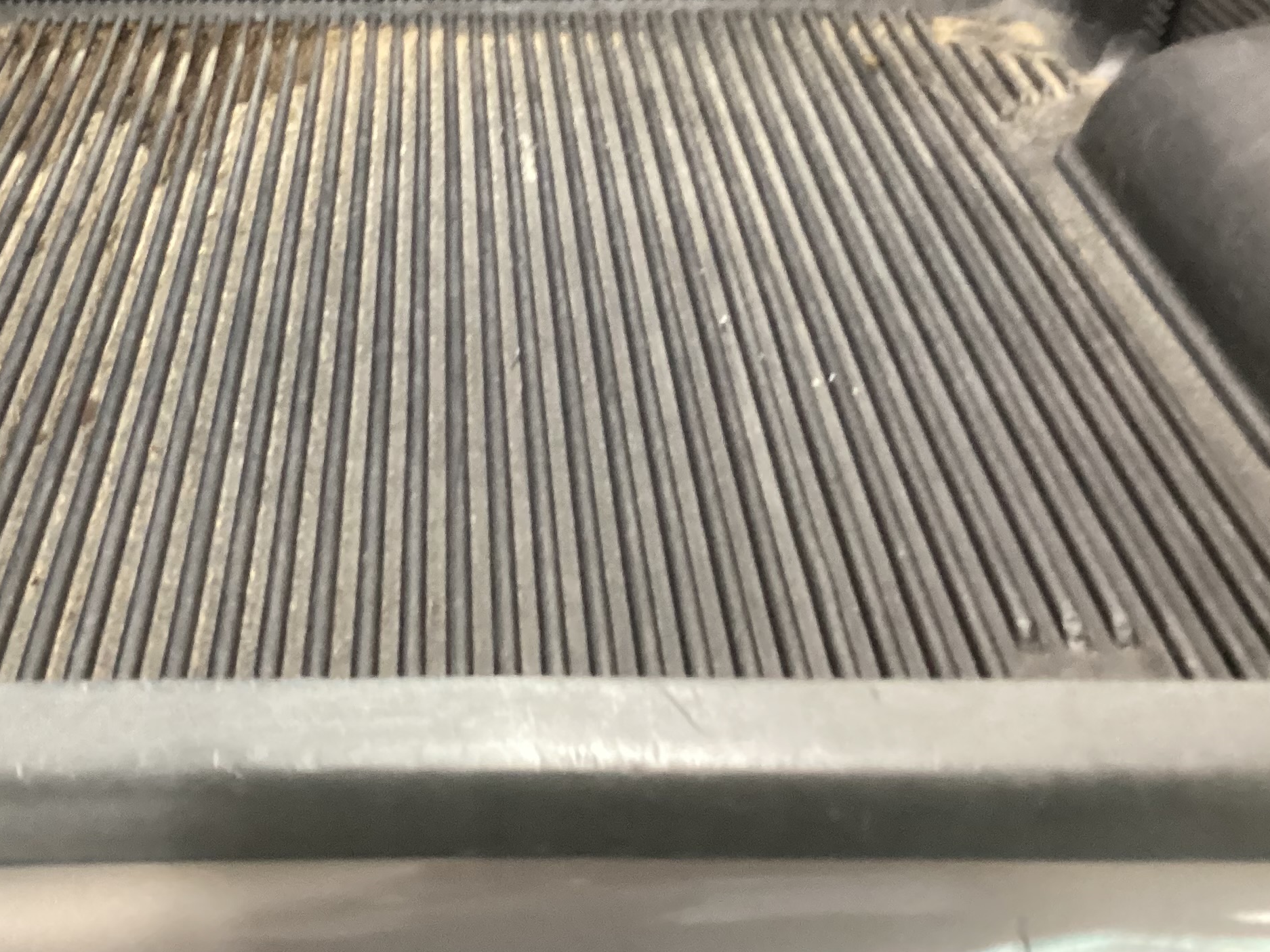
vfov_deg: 26.9
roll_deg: -0.2
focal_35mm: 54
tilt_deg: -30.9
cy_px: 319
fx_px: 1981
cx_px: 389
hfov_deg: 35.1
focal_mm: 3.3
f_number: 2.4
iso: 400
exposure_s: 1/30
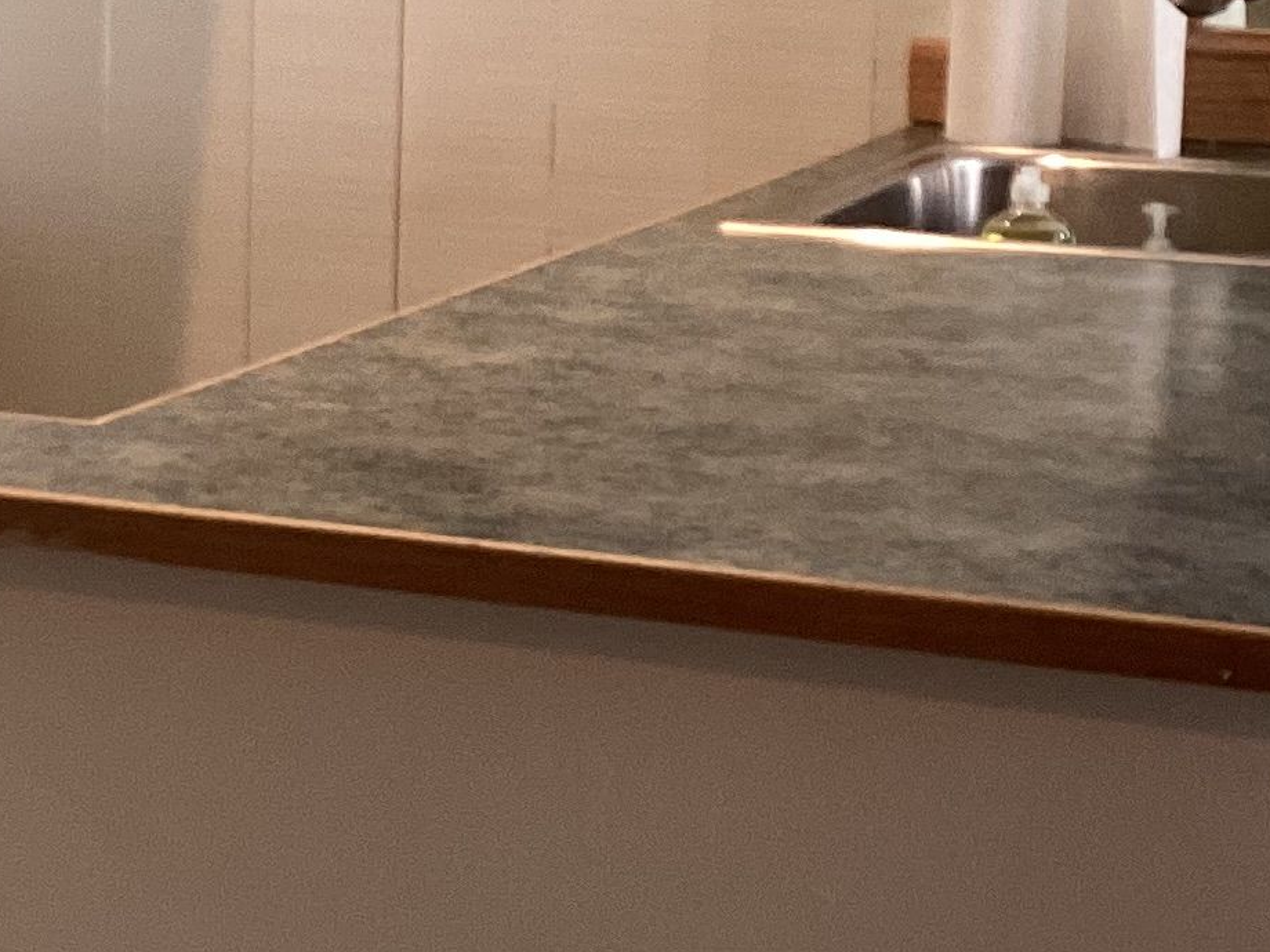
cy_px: 447
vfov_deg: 13.5
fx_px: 4036
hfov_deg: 17.8
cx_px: 446
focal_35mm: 110
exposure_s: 1/60
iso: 100
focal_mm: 3.3
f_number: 2.4
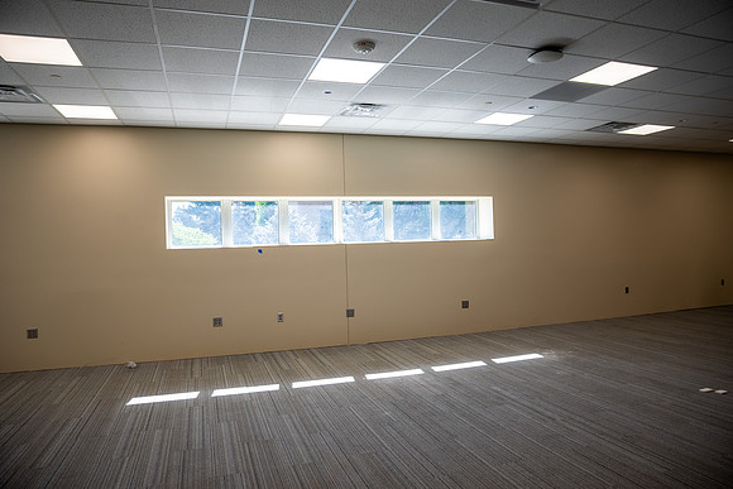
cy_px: 244
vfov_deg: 53.2
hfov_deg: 73.7
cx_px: 366
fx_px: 489
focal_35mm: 24
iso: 125
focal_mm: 24
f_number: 4
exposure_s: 1/160
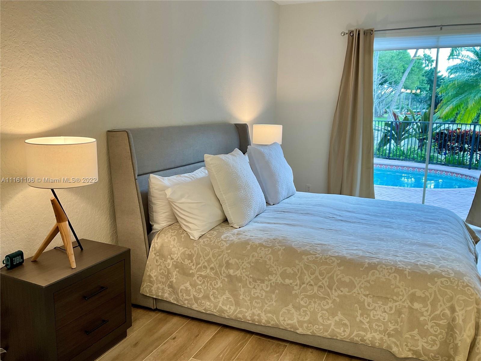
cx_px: 240
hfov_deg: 61.7
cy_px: 180
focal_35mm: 29
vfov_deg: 48.2
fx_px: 403
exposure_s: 1/60
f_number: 1.8
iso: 40
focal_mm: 3
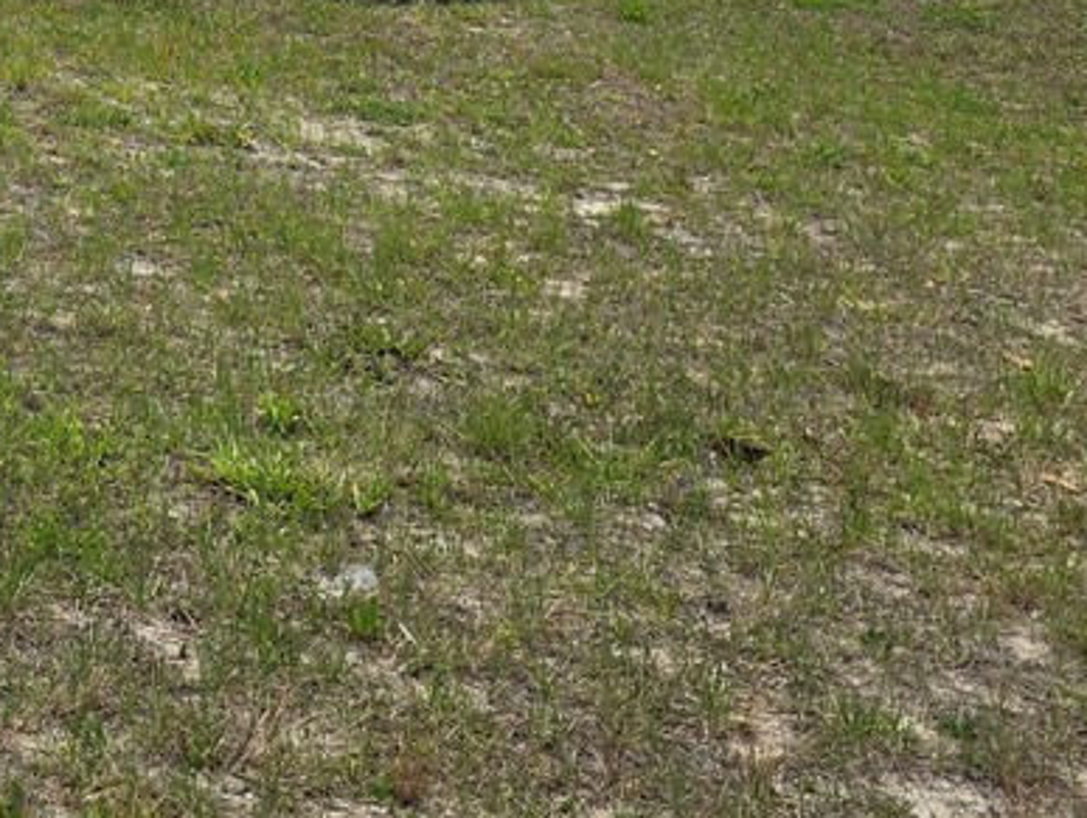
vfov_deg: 14.6
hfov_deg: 19.3
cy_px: -394
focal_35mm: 95
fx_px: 2986
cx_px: -258
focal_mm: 6.3
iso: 12
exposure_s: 1/1102
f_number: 1.7
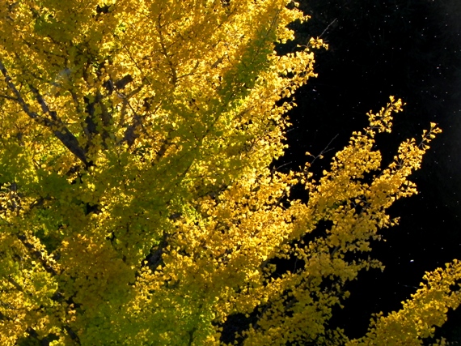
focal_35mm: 212
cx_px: 230
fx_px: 2822
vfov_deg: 7.0
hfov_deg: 9.3
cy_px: 173
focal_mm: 37.7
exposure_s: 1/336
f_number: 7.1
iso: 160
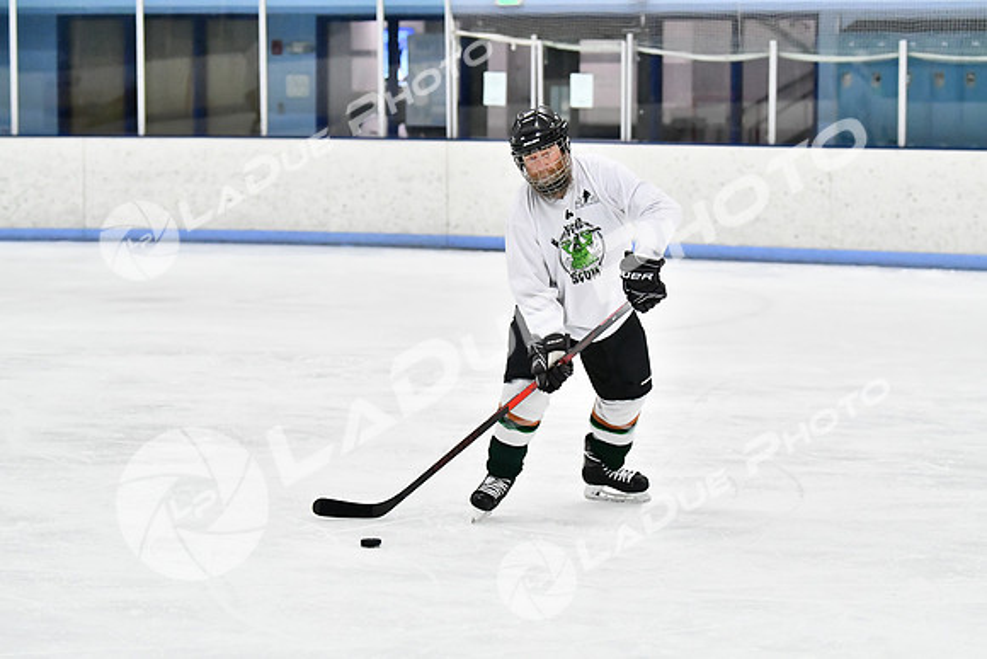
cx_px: 494
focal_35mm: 129
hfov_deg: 15.9
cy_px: 330
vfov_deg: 10.6
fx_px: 3537
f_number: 3.2
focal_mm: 86
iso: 6400
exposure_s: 1/1250
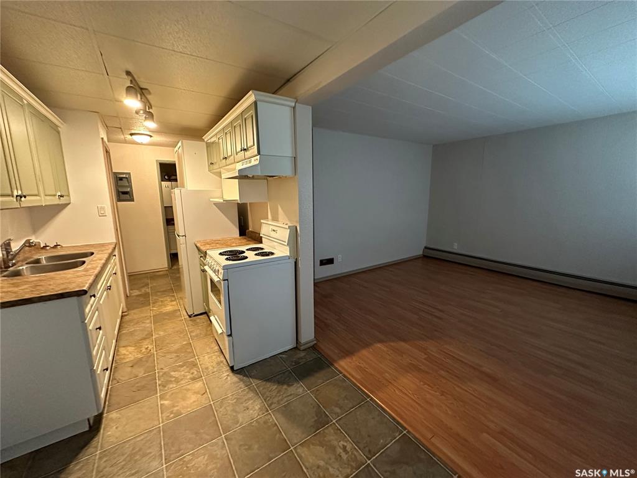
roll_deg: -1.0
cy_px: 239
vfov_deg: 85.7
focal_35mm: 14
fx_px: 258
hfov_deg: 102.1
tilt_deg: -8.4
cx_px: 318
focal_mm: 2.22
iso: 800
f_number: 2.2
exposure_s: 1/60
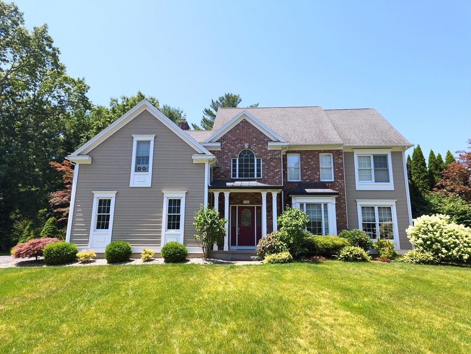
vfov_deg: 58.9
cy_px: 177
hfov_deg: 73.9
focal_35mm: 23
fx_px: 313
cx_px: 236
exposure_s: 1/1403
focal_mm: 5.35
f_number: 1.7
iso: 50
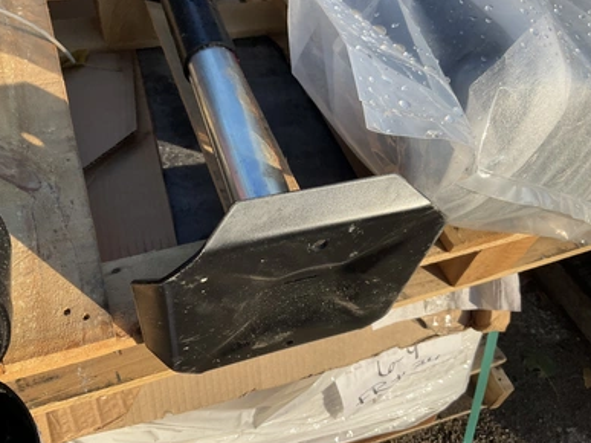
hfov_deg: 60.0
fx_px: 512
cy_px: 228
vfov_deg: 46.8
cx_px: 292
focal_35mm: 30
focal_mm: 3
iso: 25
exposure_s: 1/739
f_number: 1.8
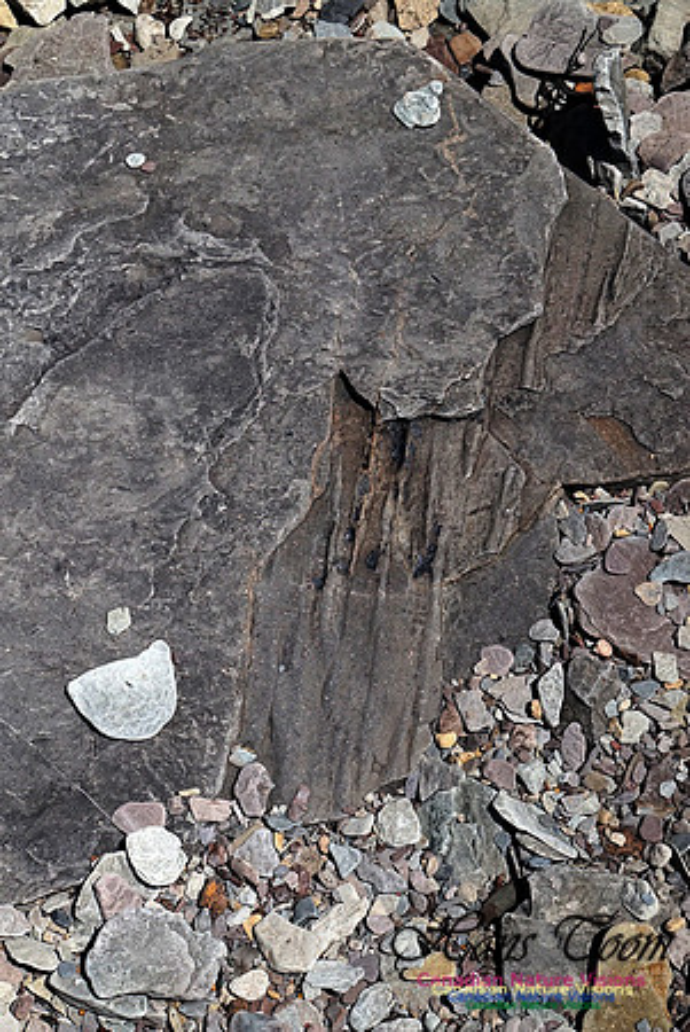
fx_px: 2366
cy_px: 516
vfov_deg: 24.6
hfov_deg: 16.6
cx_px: 345
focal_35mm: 82
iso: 800
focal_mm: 55
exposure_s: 1/2000
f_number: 10
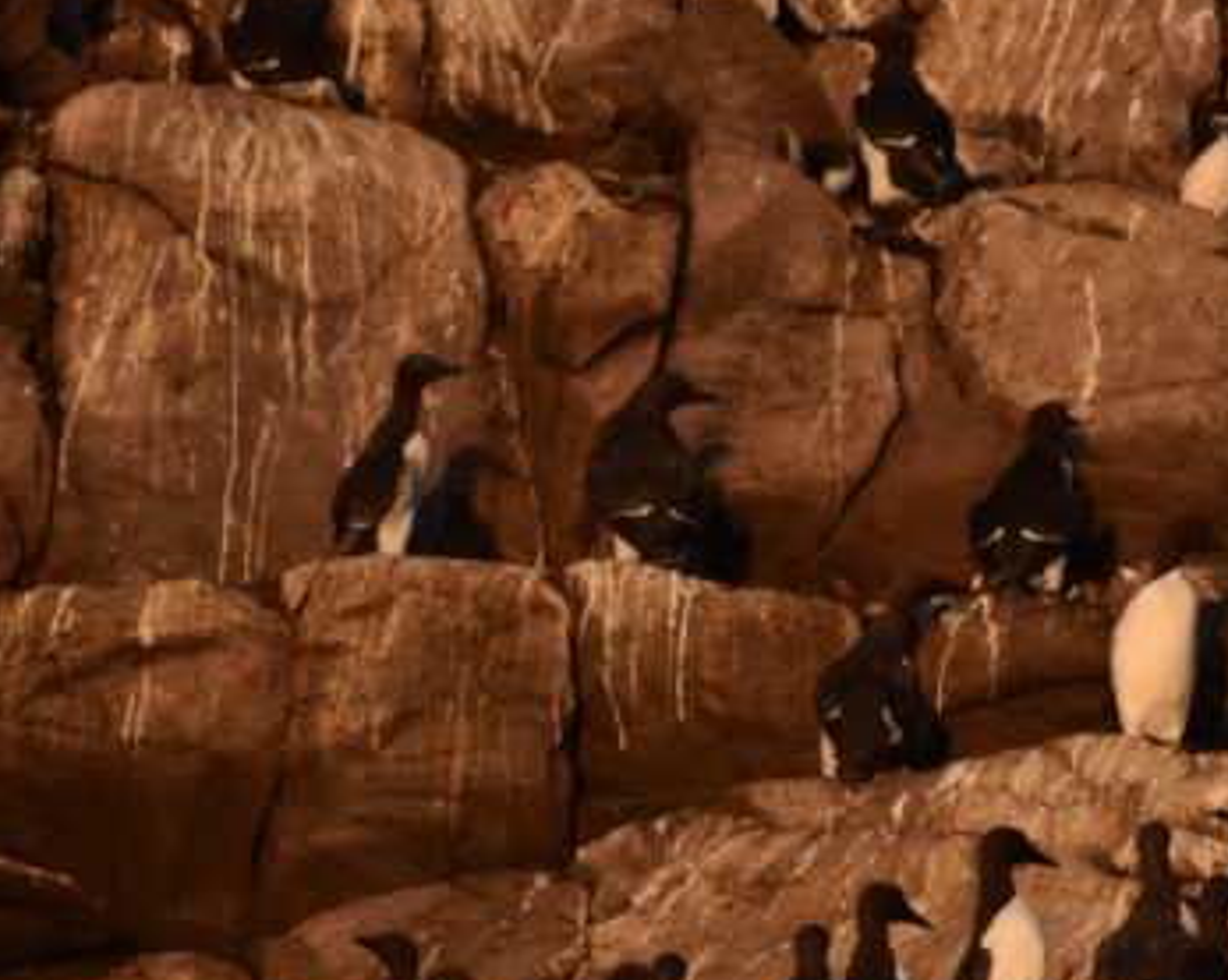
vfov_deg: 1.2
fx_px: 45283
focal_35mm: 1247
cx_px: 704
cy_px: 883
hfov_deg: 1.6
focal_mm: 300
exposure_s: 1/1600
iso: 400
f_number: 6.3
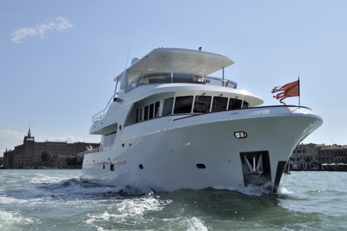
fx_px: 375
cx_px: 174
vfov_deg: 34.1
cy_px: 116
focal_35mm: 39
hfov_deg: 49.6
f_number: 13
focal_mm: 26
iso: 200
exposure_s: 1/320
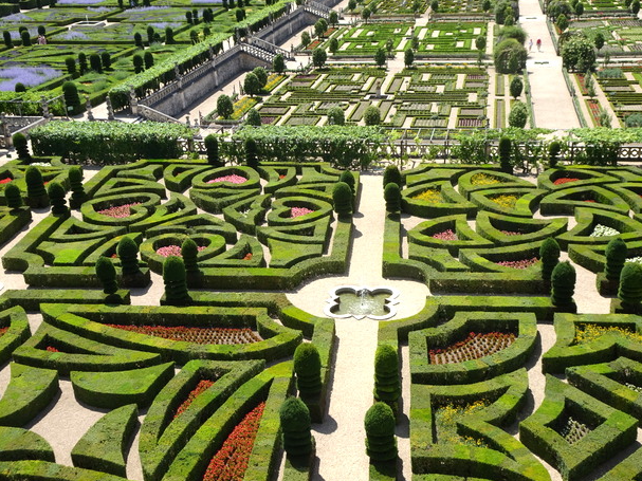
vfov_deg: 36.8
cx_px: 336
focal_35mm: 39
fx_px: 723
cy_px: 238
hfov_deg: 47.9
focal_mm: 6.37
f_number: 4
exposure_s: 1/400
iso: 80
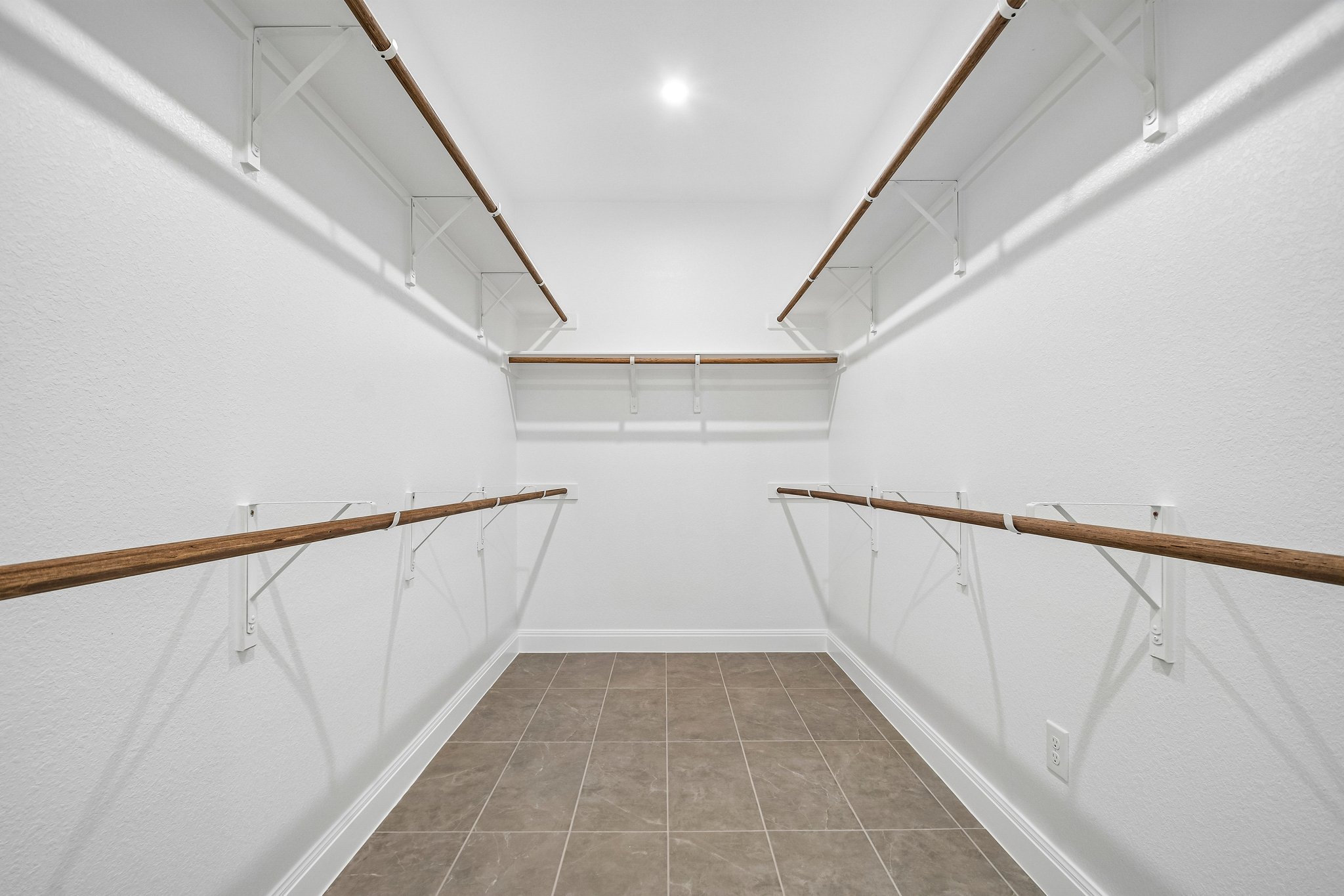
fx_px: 560
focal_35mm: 15
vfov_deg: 77.3
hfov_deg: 100.4
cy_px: 448
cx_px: 672
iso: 400
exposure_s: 1/10
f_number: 8
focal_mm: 10
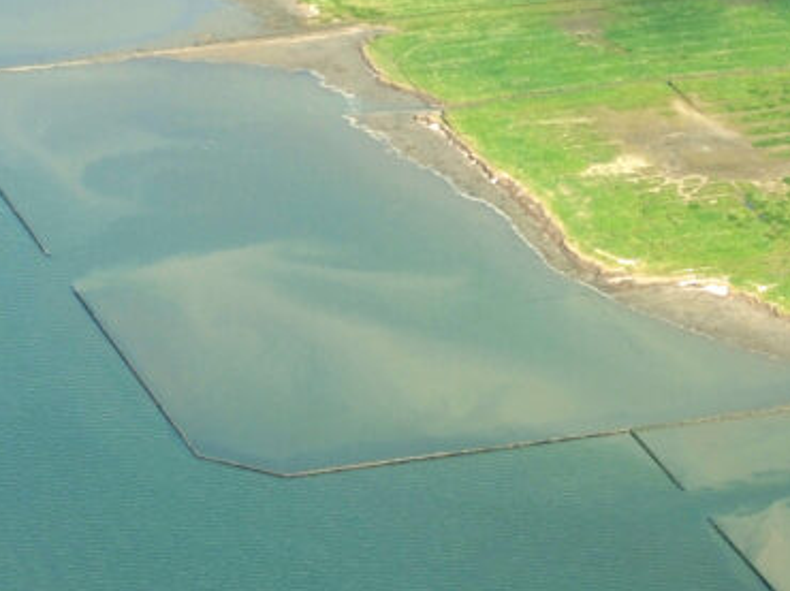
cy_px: 305
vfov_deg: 5.8
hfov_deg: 7.7
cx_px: 581
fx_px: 5884
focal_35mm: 258
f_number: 3.5
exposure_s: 1/1140
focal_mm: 86
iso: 500
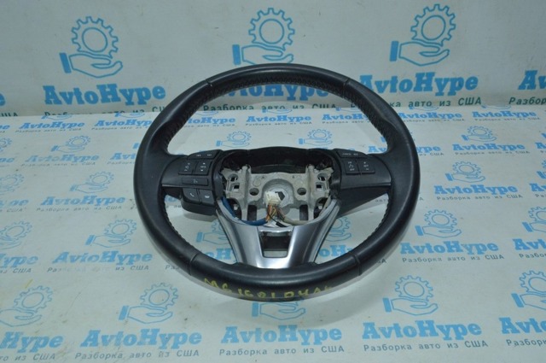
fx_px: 454
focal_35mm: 30
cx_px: 273
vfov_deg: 43.5
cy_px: 182
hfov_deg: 62.0
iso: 1250
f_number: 16
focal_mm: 20
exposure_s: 1/50
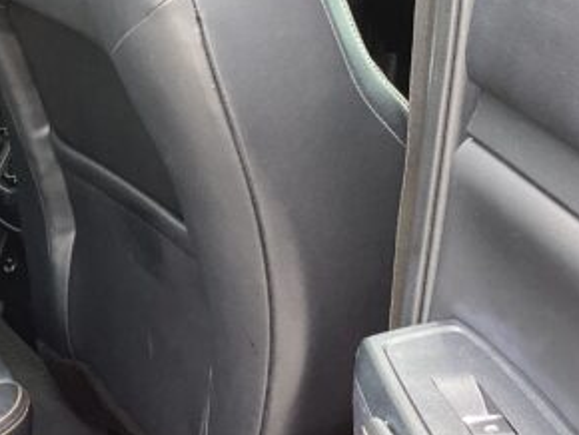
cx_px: -88
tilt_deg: -19.8
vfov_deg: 17.4
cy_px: 220
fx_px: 1423
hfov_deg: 21.6
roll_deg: -0.6
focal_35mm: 85
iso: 64
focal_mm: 3.3
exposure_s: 1/60
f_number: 2.4
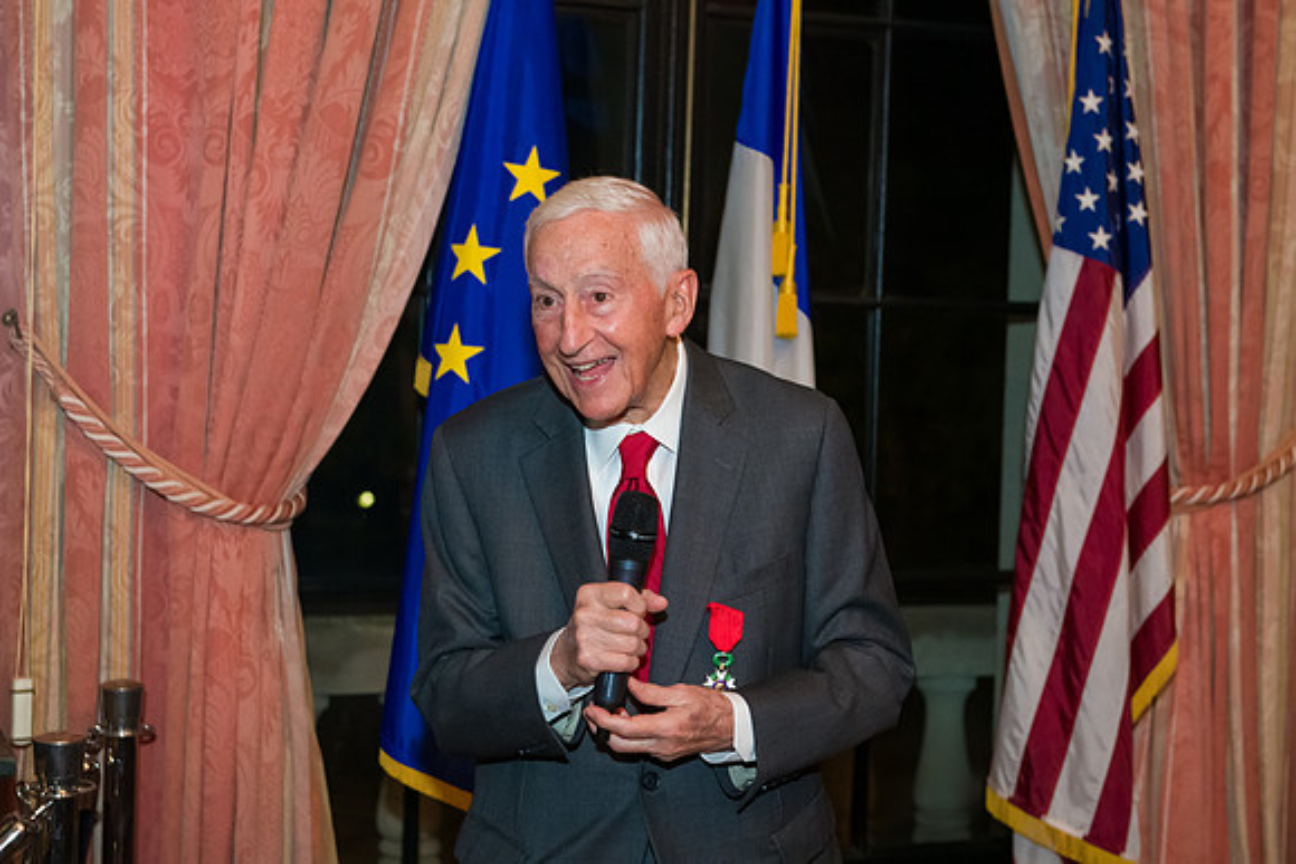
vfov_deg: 21.6
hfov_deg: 32.0
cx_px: 648
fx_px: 2260
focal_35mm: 63
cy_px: 380
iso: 3200
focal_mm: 56
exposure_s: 1/100
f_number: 4
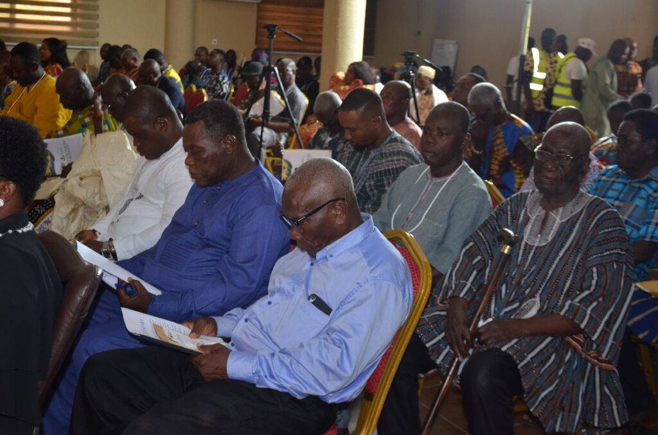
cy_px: 218
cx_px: 329
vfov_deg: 26.4
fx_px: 930
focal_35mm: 51
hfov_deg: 39.0
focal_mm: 34
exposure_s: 1/60
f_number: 4.2
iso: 800
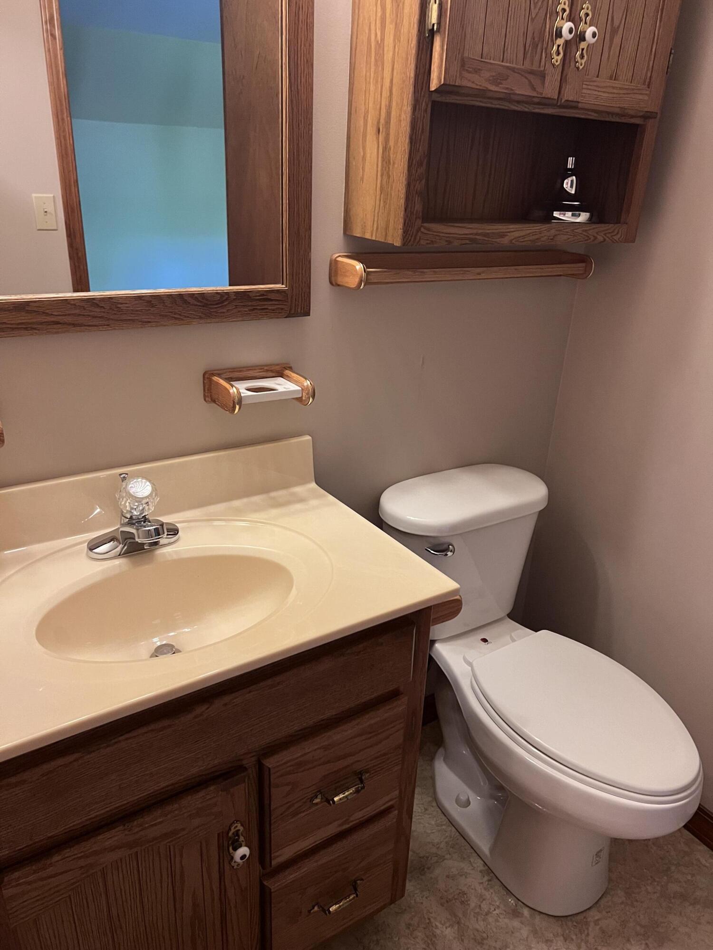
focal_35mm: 26
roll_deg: -3.8
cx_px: 356
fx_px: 714
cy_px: 475
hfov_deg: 53.1
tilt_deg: -24.4
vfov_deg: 67.3
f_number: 1.5
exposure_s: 1/40
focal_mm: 5.7
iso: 400
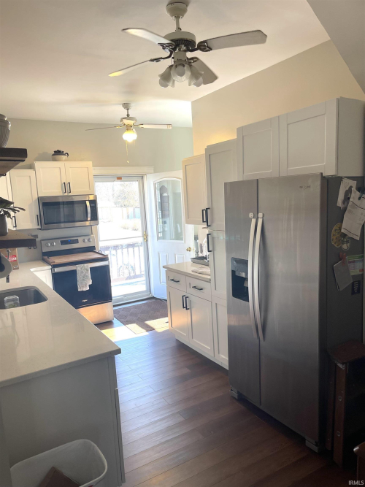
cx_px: 182
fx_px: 352
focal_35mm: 25
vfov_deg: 69.4
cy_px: 244
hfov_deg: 54.9
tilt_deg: -7.5
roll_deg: +2.8
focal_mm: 5.1
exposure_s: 1/120
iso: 64
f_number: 1.6
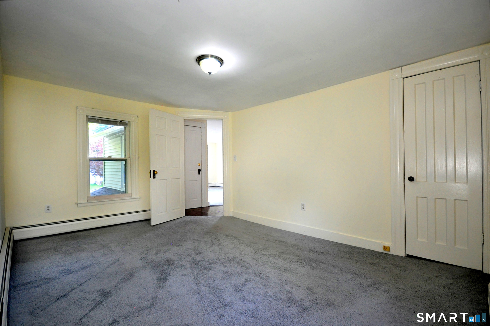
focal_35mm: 15
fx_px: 204
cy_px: 163
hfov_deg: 100.5
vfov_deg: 77.2
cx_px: 245
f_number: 4
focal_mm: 10
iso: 1000
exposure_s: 1/125
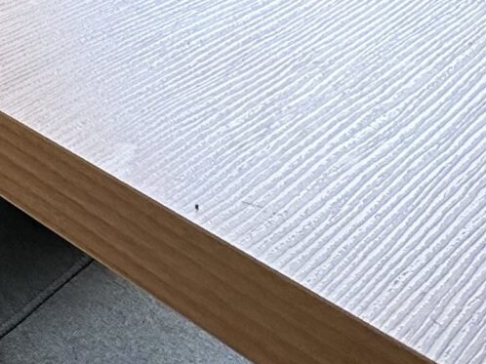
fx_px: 1010
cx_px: -273
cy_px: -422
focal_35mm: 72
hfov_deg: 21.8
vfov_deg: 15.2
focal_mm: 2.22
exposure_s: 1/99
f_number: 2.2
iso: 160
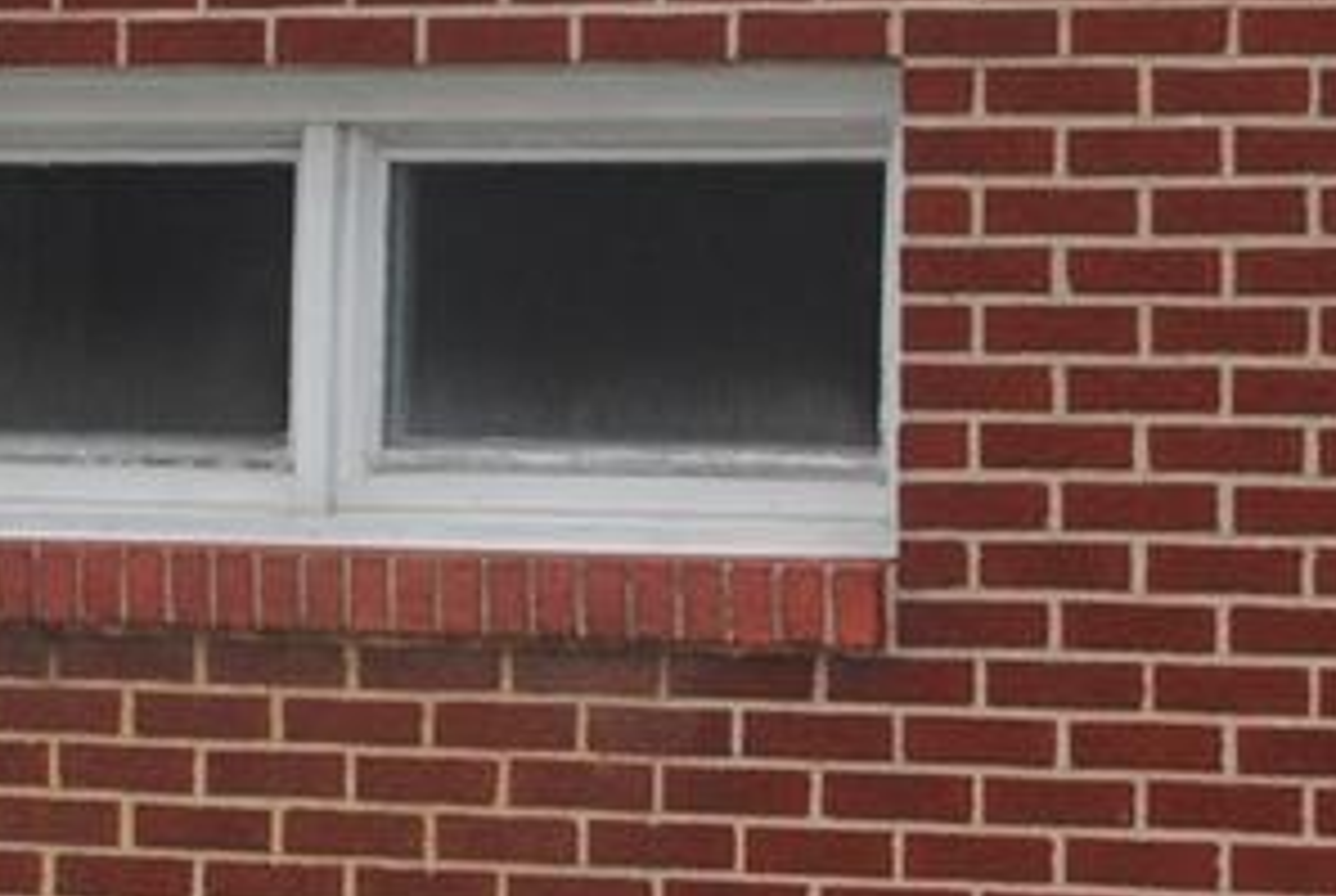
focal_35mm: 248
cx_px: 625
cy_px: -32
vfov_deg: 5.5
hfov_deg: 8.3
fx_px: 9217
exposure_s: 1/125
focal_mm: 24
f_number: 4
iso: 110
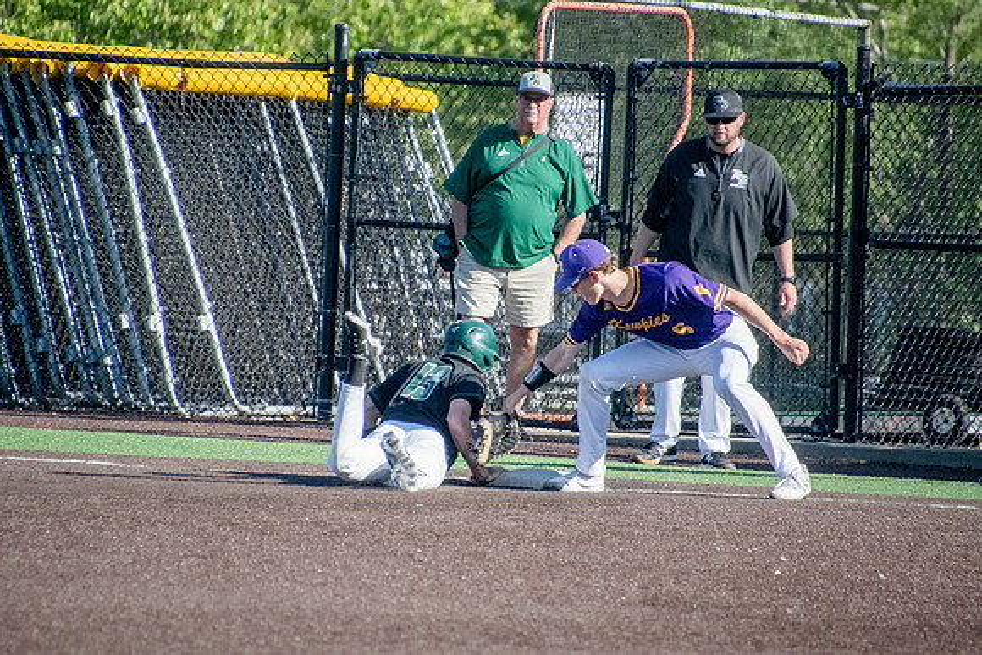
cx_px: 491
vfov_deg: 2.3
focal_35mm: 600
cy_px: 328
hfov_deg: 3.4
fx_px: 16370
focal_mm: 400
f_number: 6.3
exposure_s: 1/4000
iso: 2500
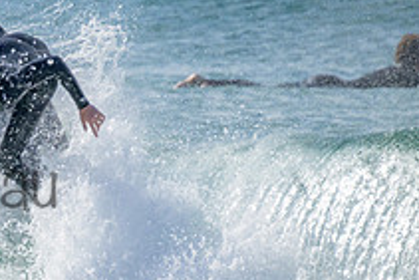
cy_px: 162
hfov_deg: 0.9
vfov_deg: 0.6
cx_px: -153
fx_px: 25587
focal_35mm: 2197
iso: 1400
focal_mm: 800
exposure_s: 1/1000
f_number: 11
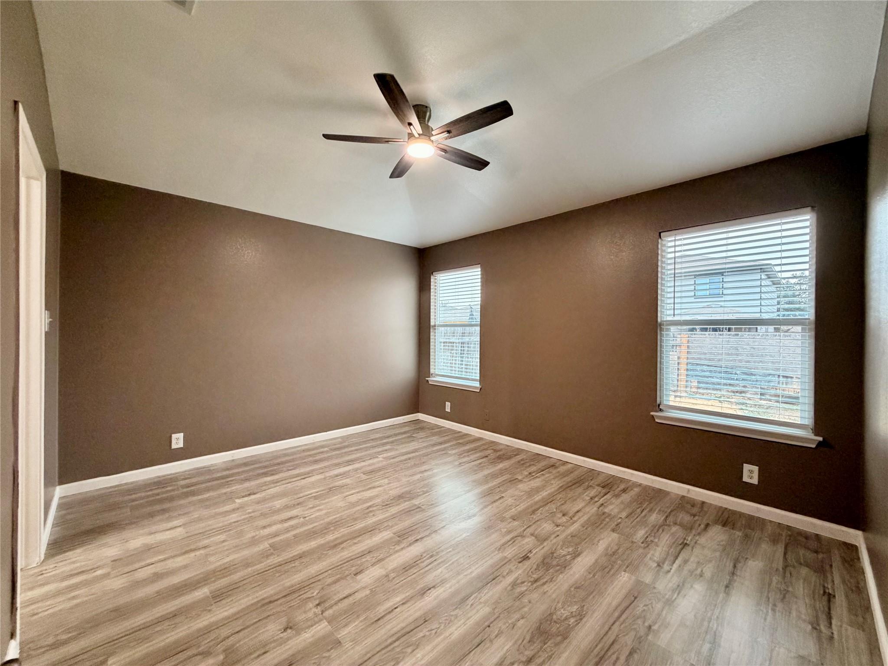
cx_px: 444
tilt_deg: +0.0
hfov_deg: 102.1
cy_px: 333
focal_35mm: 14
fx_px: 359
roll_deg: -0.9
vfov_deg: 85.7
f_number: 2.2
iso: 320
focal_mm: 2.22
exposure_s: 1/60
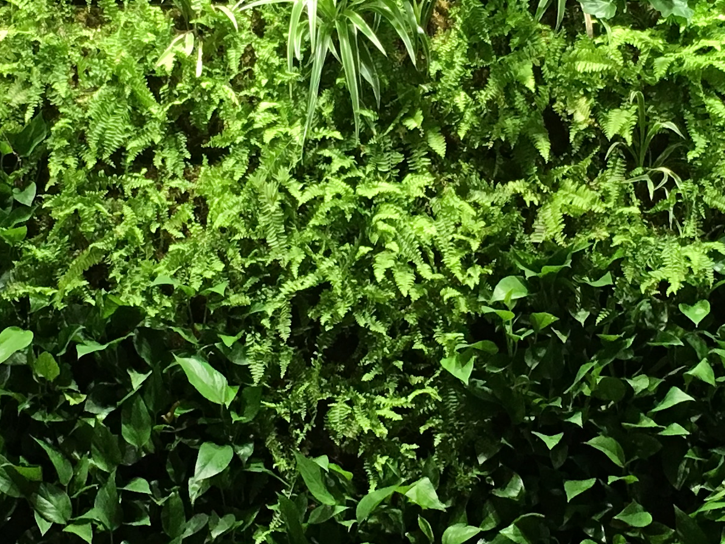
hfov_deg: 20.0
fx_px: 2053
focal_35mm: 98
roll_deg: +0.2
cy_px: 214
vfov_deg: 15.1
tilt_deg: +2.8
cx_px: 435
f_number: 2.2
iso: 50
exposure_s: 1/33
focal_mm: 4.15
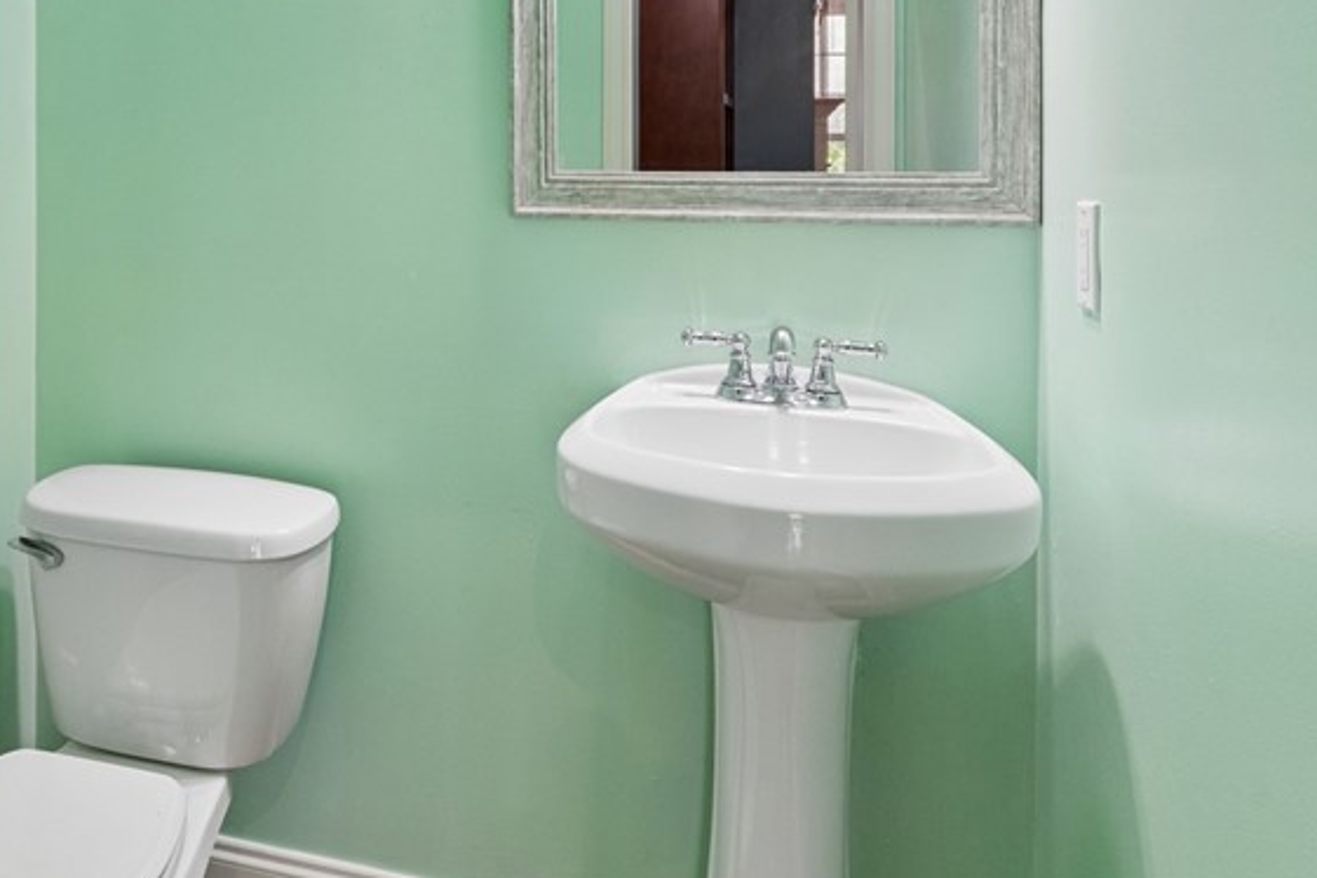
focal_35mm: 31
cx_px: 418
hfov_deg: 58.6
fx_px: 1134
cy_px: 146
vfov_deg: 40.2
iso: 1000
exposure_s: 1/25
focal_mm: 16
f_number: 10
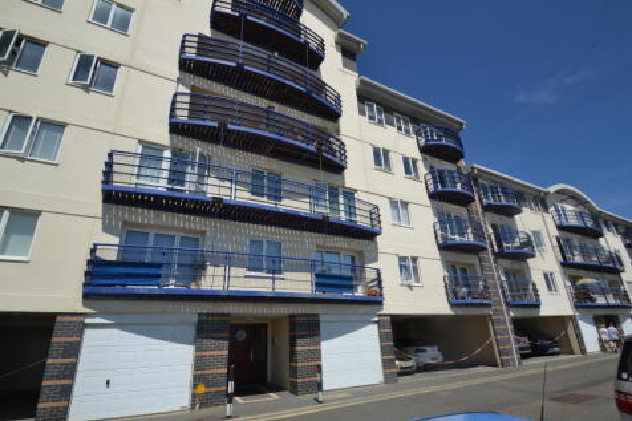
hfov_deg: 92.5
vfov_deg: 69.6
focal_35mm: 17
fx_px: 303
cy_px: 210
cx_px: 316
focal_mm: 11.5
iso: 400
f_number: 13
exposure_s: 1/640
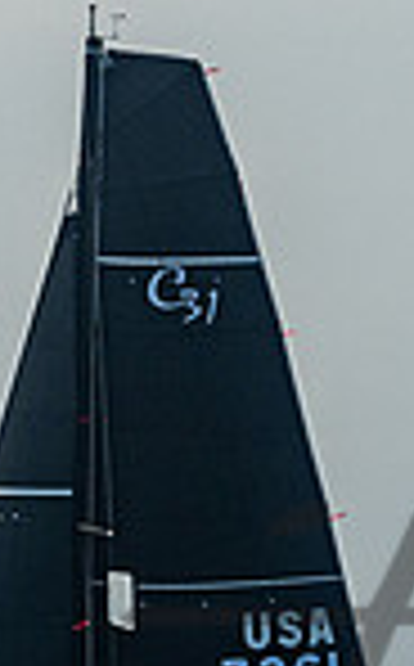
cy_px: 759
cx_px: -61
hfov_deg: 1.0
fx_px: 24358
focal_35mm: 1344
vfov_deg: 1.6
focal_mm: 250
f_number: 7.1
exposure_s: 1/3200
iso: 400
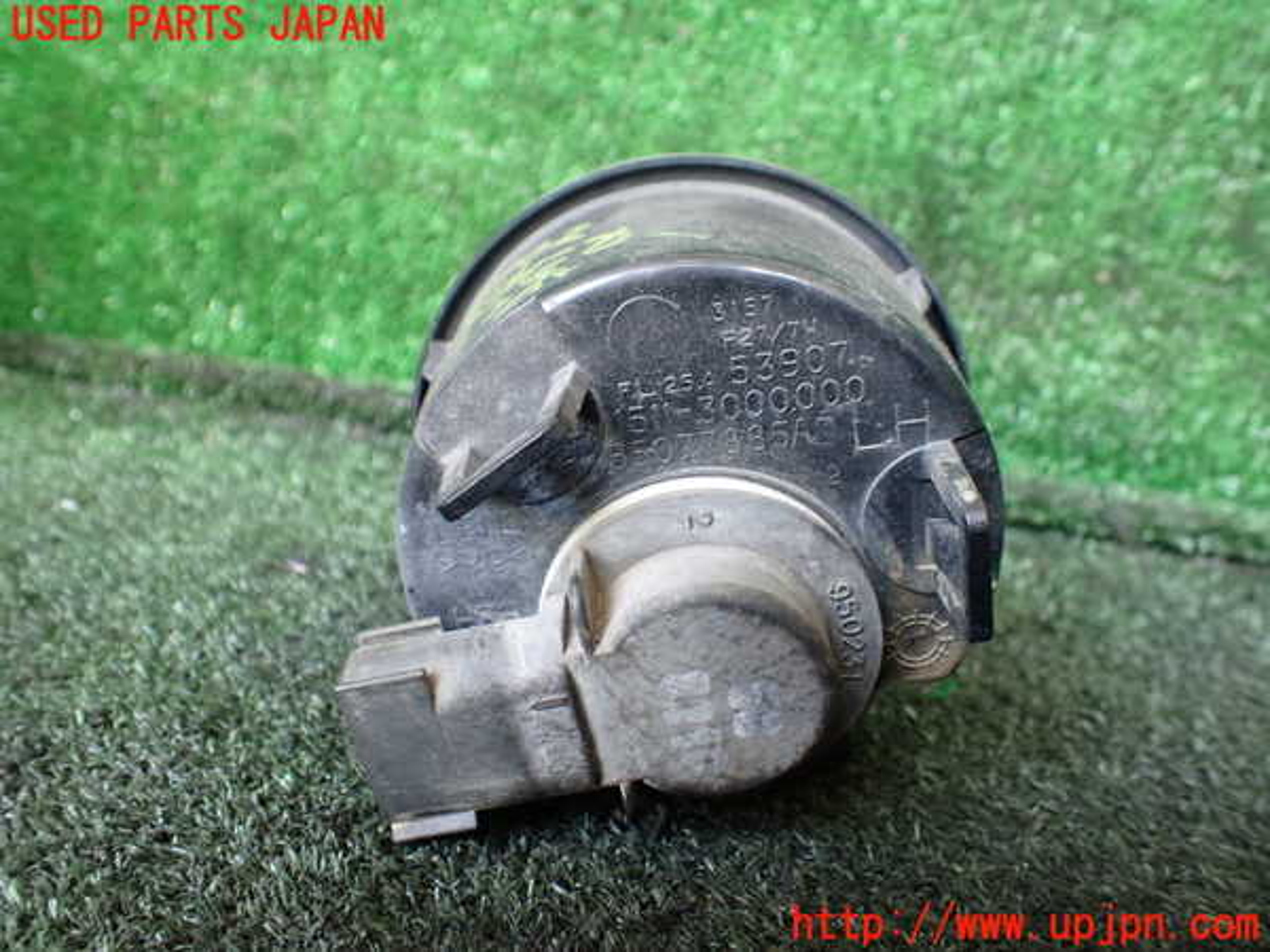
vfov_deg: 46.8
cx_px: 635
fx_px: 1101
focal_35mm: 30
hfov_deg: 60.0
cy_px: 476
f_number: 2.3
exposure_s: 1/100
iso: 800
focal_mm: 5.4
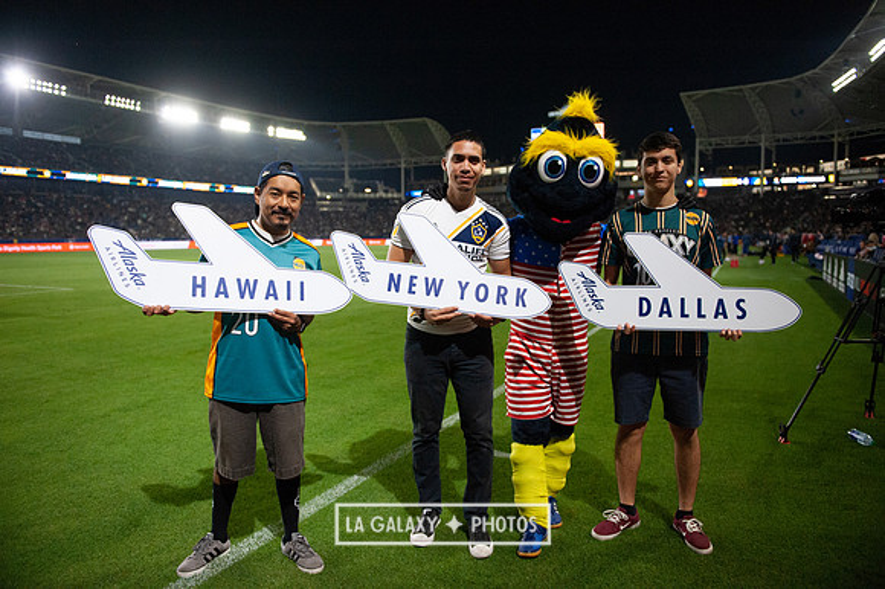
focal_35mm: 24
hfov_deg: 73.8
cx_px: 442
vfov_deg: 53.1
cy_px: 294
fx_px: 590
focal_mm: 24
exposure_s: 1/3200
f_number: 2.8
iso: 2500
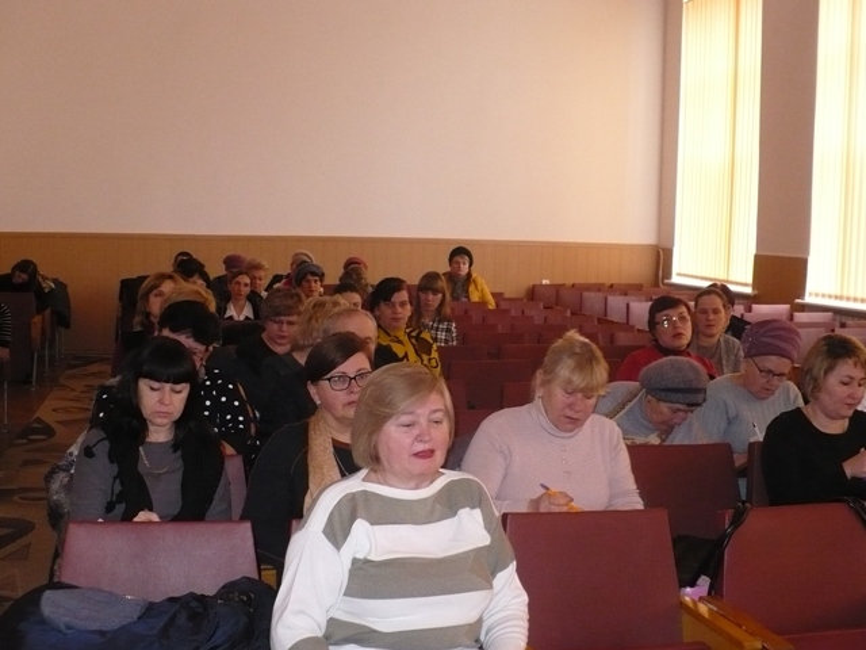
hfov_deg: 43.9
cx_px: 433
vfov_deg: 33.6
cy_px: 325
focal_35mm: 43
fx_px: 1076
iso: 320
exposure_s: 1/30
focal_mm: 6.1
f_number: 2.8
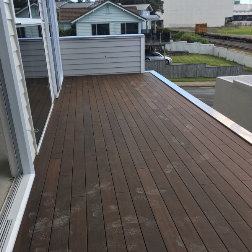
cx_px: 124
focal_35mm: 35
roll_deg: +2.1
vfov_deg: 46.9
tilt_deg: -24.2
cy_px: 154
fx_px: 288
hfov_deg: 47.2
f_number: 2.2
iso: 25
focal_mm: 4.15
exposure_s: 1/466
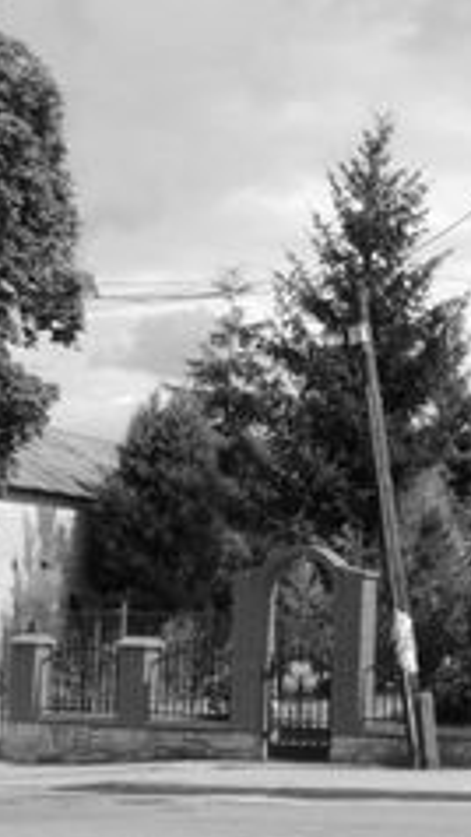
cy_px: 461
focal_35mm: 74
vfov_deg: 28.6
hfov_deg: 15.7
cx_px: 561
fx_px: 1642
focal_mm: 7.6
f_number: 3.4
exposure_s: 1/640
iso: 80
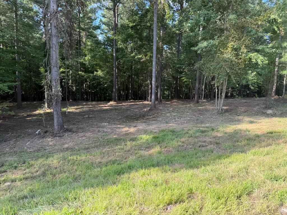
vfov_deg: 56.8
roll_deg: -1.2
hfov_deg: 71.6
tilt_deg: -8.3
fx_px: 199
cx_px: 144
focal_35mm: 24
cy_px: 108
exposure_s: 1/412
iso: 80
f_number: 1.78
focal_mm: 6.76
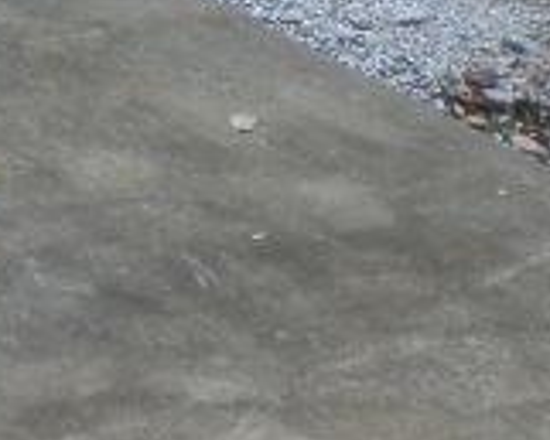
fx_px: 2394
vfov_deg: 10.5
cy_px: 41
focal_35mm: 147
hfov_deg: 12.9
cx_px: 7
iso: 50
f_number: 3.1
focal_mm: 6.3
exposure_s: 1/125
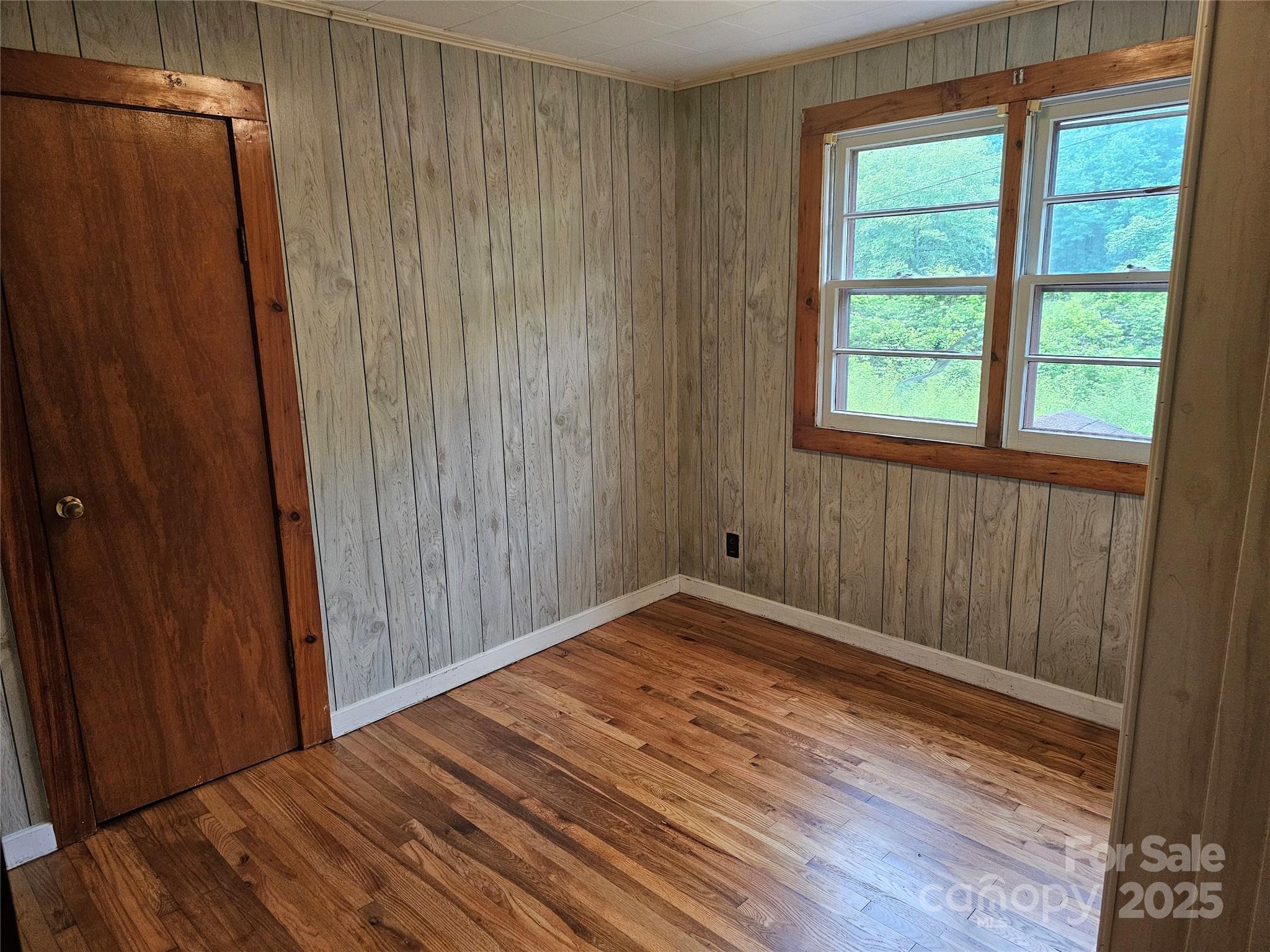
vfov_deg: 58.9
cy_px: 476
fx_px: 844
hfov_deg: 73.9
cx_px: 635
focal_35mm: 23
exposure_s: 1/170
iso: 500
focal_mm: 6.3
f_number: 1.7
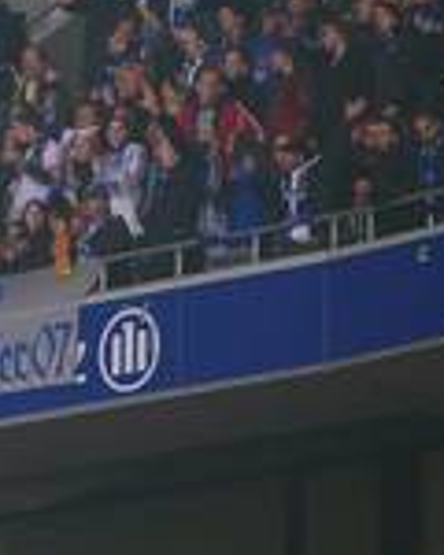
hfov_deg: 1.8
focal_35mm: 846
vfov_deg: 2.3
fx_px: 13896
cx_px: -438
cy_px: -9
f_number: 5.6
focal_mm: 160
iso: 400
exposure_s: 1/180
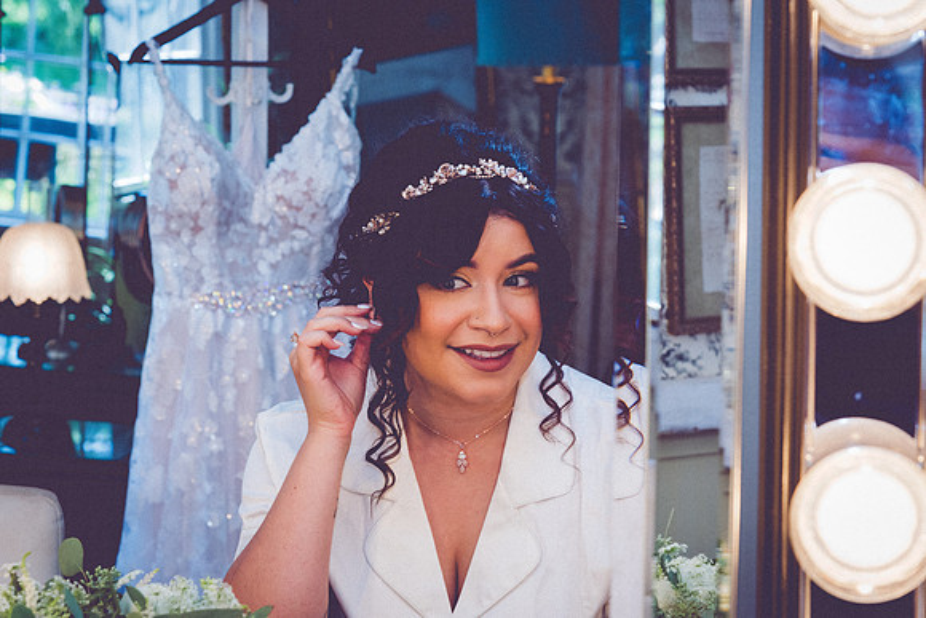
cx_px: 464
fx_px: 2205
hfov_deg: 23.7
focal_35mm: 86
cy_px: 302
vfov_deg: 15.9
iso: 1000
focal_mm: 82
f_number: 6.3
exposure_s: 1/125
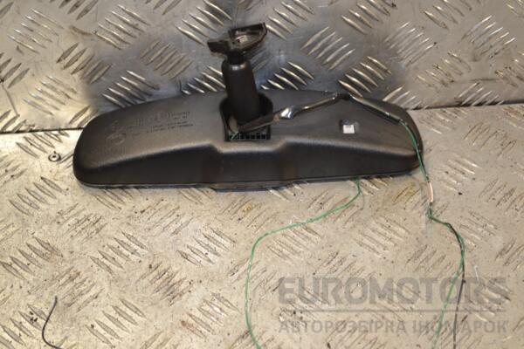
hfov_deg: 26.0
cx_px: 262
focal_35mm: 78
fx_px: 1135
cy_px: 174
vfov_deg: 17.5
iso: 400
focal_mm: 52
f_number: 5.6
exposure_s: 1/60
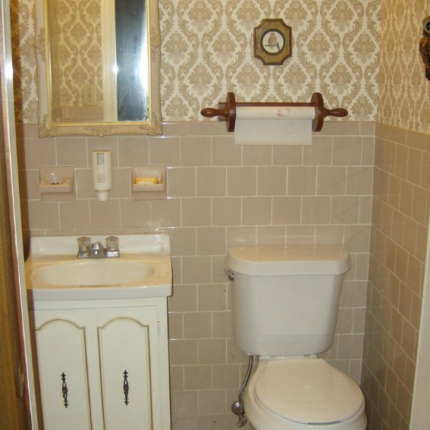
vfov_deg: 39.1
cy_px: 230
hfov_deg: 39.2
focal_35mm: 43
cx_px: 214
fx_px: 604
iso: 200
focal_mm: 6
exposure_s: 1/60
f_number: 2.8
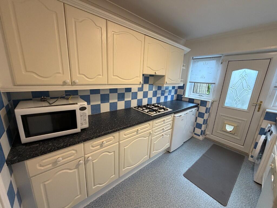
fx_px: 112
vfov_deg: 85.7
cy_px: 104
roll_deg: -2.9
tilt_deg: -12.2
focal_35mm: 14
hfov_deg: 102.1
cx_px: 138
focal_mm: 2.22
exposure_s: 1/50
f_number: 2.2
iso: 320
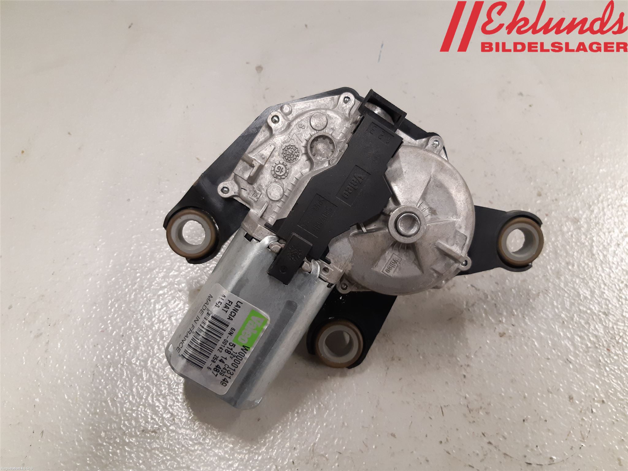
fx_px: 472
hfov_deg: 67.3
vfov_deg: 53.1
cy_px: 236
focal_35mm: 26
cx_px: 314
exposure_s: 1/50
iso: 200
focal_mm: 3.93
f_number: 1.7
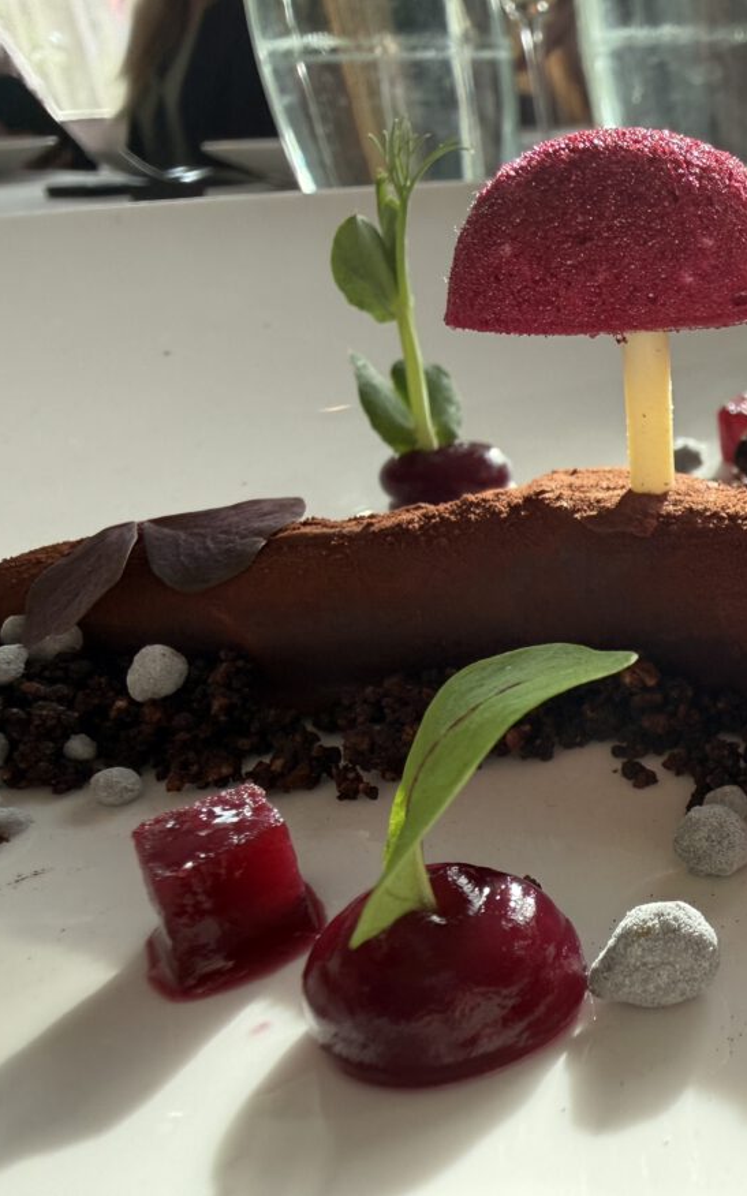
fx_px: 1108
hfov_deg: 33.3
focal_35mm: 34
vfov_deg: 56.7
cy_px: 598
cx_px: 785
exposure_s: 1/100
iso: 100
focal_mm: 2.22
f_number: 2.2
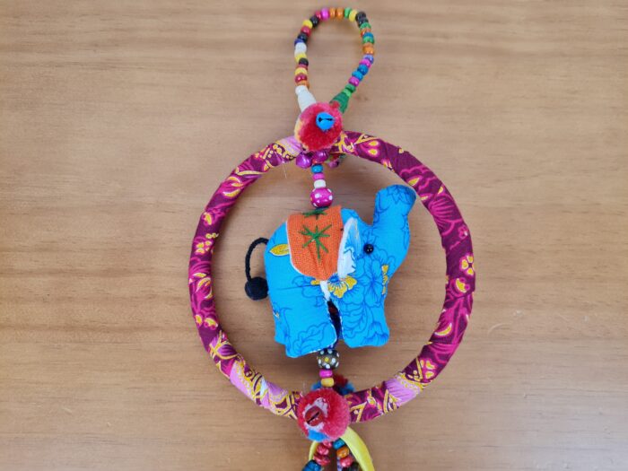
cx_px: 314
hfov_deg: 67.3
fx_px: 472
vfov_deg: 53.1
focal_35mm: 26
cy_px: 236
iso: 125
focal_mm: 5.4
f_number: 1.8
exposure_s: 1/120
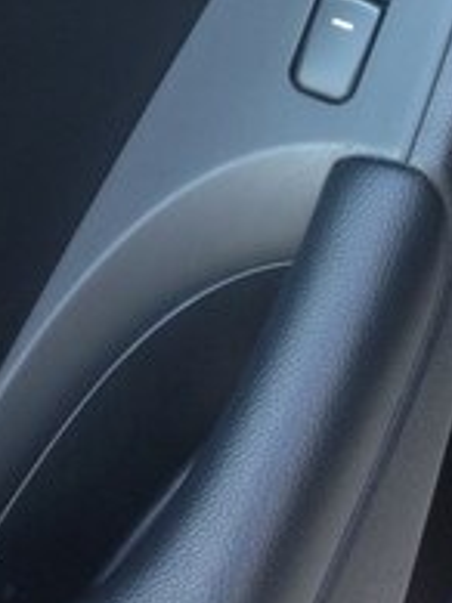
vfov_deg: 21.5
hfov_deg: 17.4
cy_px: -130
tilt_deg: -47.0
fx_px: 1464
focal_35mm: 84
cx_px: 359
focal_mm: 4.12
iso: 50
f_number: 2.4
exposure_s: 1/30
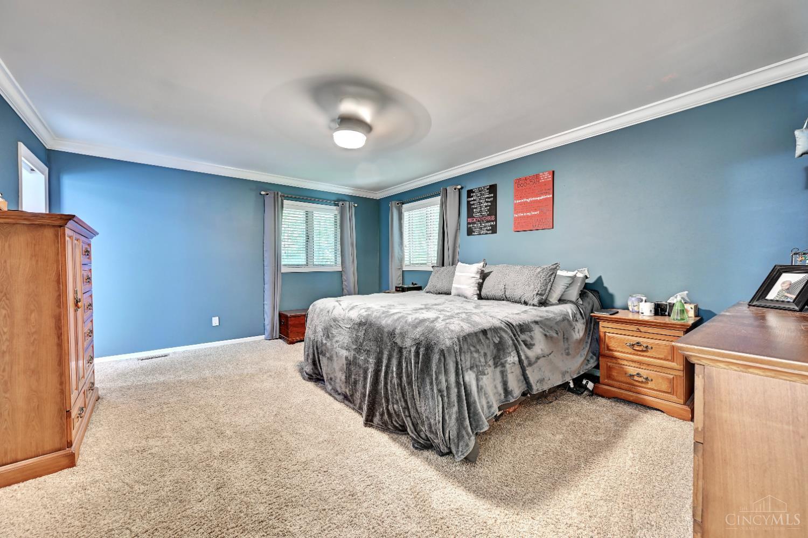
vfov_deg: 81.2
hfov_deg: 104.3
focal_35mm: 14
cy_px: 269
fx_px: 314
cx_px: 404
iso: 400
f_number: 8
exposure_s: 2
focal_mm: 14
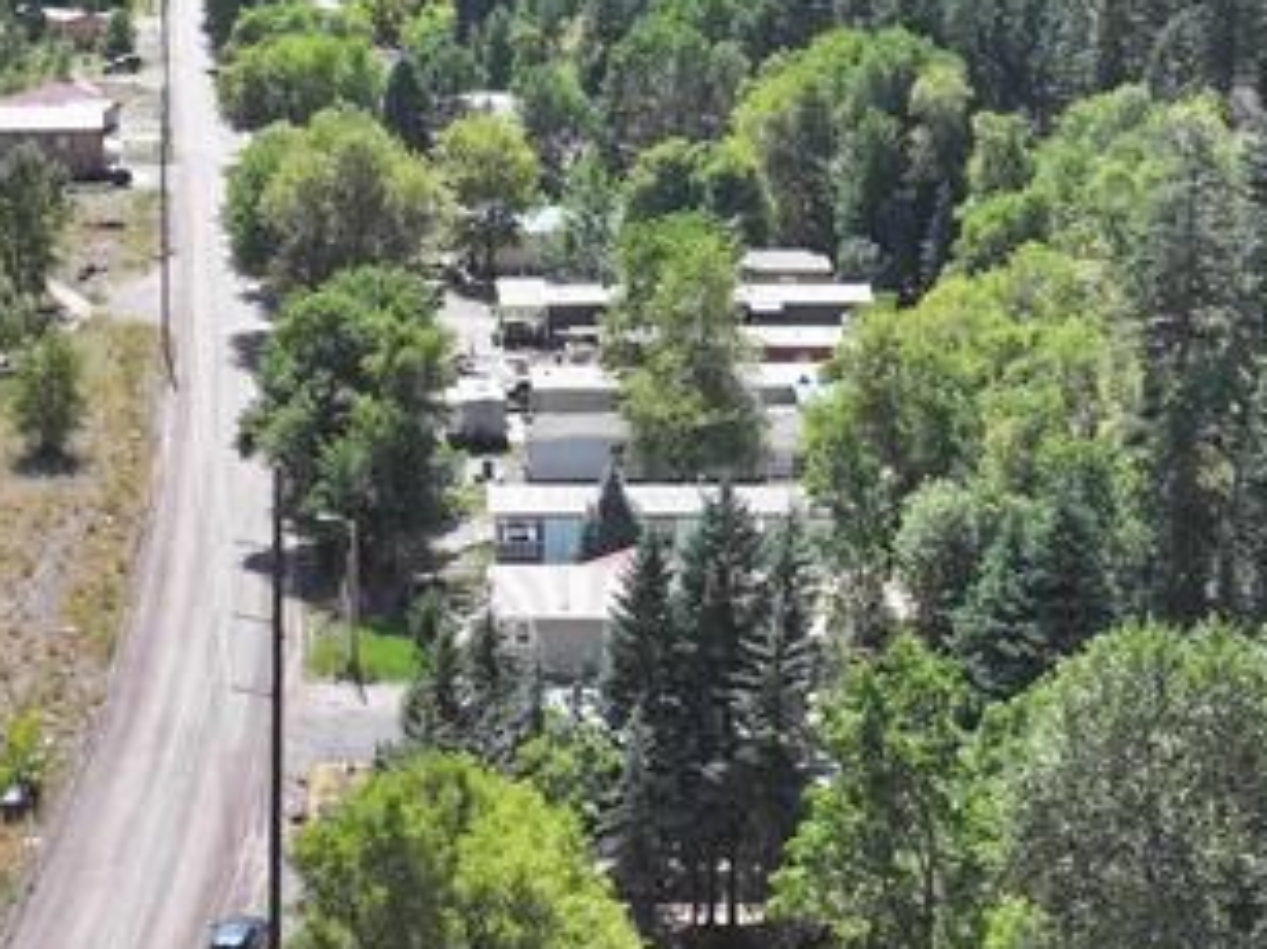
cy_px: 307
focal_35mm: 80
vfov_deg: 18.4
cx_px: 503
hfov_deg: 24.4
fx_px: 2927
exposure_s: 1/1600
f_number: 2.8
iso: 140
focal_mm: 12.29
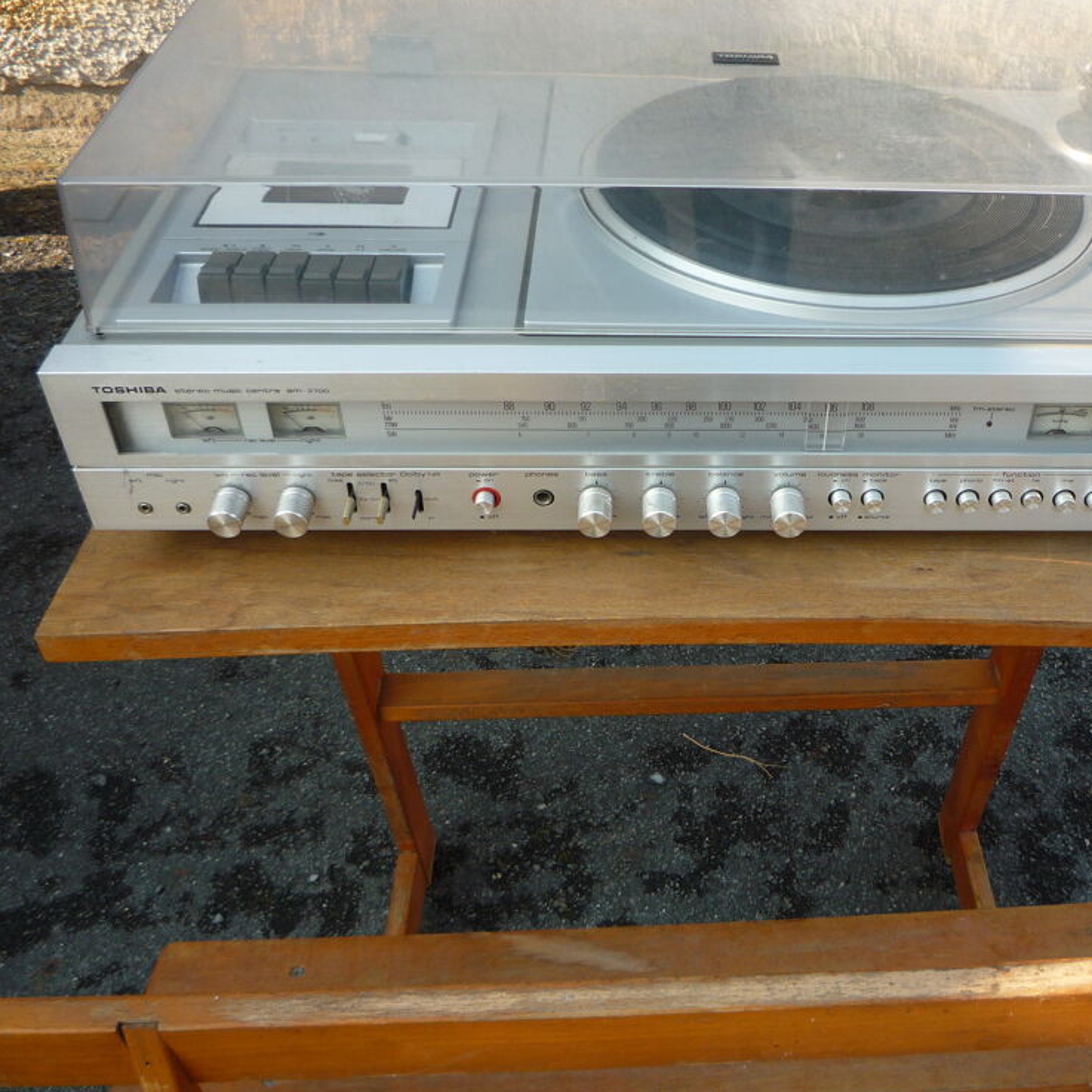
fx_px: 1285
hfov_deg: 45.5
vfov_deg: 46.0
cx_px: 714
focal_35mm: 36
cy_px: 551
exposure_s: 1/200
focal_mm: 5.2
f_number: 4
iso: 100
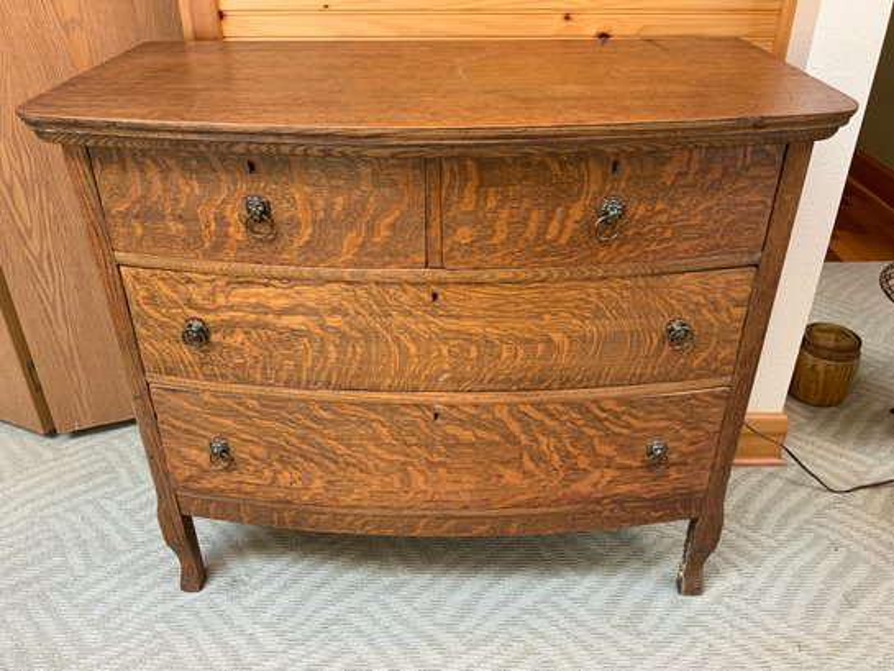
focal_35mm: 29
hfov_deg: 61.6
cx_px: 447
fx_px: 749
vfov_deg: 48.2
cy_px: 336
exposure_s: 1/60
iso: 80
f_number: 1.8
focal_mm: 3
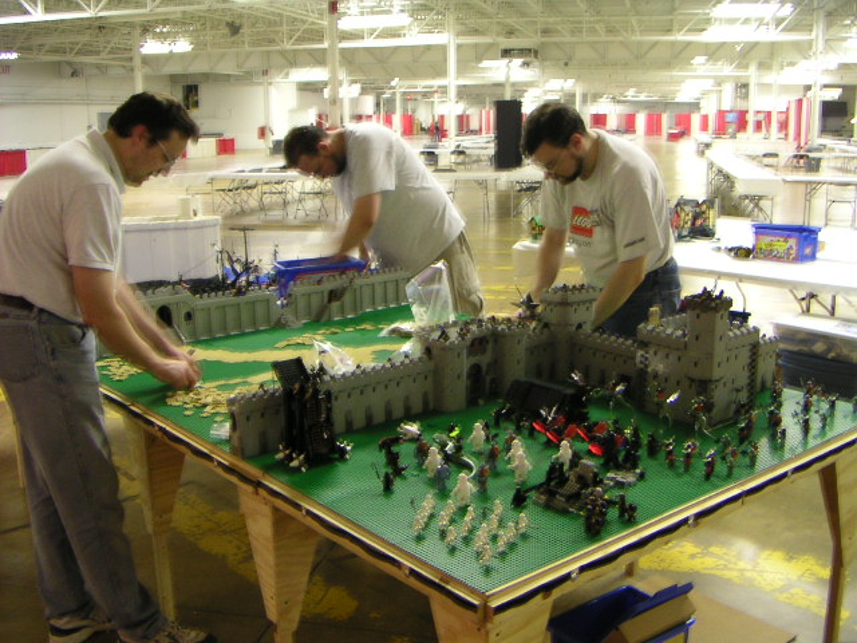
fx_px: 916
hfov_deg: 50.1
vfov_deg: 38.7
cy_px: 322
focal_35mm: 37
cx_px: 428
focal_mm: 4.8
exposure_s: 1/3
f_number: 2.8
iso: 100
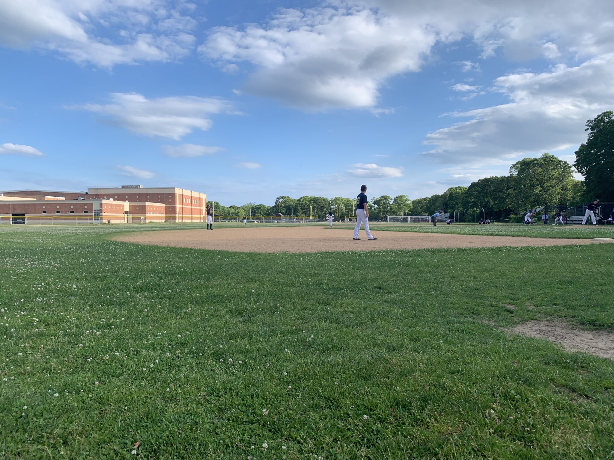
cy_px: 230
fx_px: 461
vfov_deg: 53.1
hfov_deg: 67.3
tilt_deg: -1.0
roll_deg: +0.7
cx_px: 307
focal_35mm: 26
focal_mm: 4.25
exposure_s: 1/1585
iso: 25
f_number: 1.8
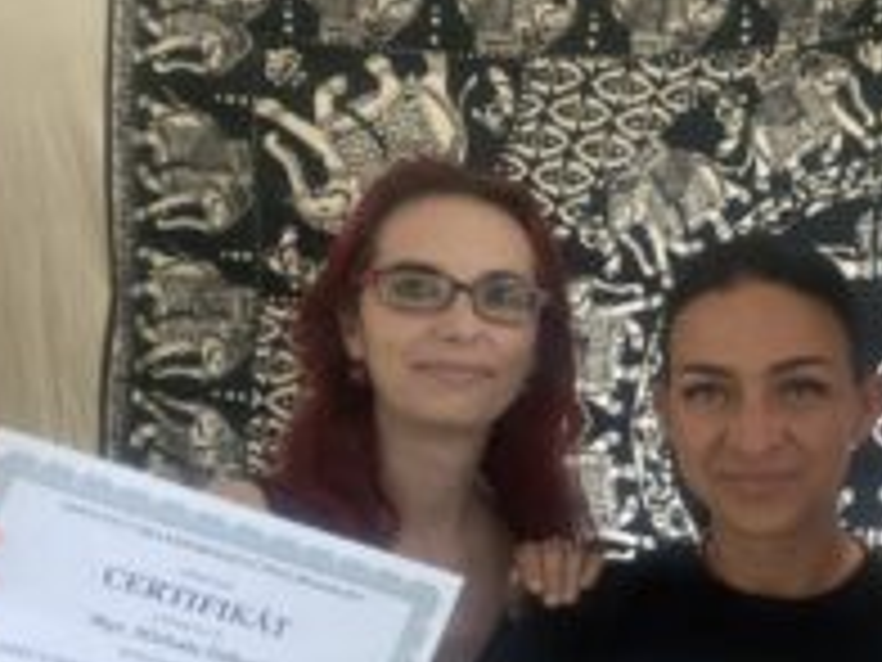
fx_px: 1376
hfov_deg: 32.5
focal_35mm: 54
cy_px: 473
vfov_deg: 26.8
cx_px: 898
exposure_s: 1/30
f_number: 2.2
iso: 500
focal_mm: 2.71
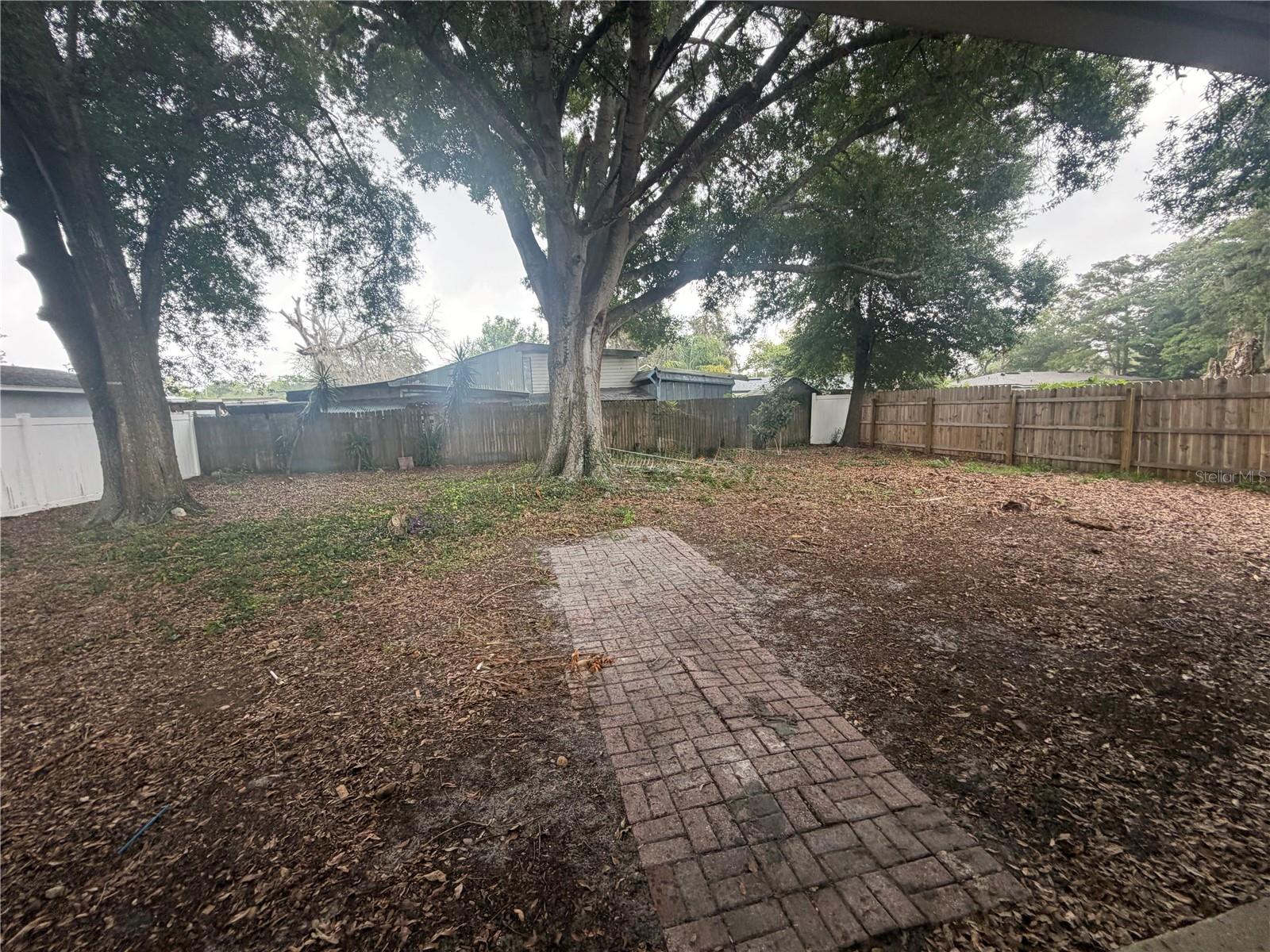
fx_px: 514
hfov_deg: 102.1
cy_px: 476
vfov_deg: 85.7
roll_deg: +1.7
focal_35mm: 14
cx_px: 635
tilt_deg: -9.4
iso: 100
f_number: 2.2
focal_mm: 2.22
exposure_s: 1/121
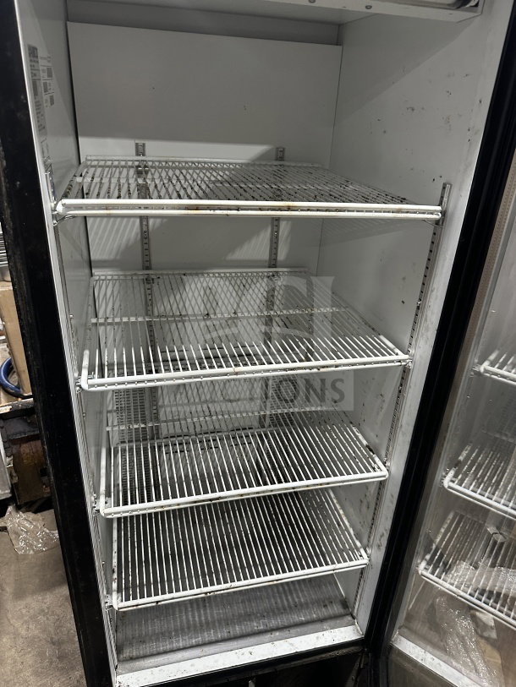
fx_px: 477
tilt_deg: -25.4
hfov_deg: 56.8
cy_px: 344
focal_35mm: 24
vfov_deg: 71.6
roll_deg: -4.7
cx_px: 258
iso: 320
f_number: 1.78
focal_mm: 6.86
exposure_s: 1/60
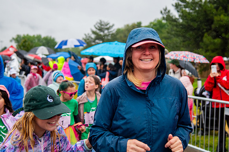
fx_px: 398
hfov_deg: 32.1
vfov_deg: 21.7
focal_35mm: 63
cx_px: 125
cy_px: 61
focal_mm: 52
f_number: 4
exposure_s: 1/1600
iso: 1600
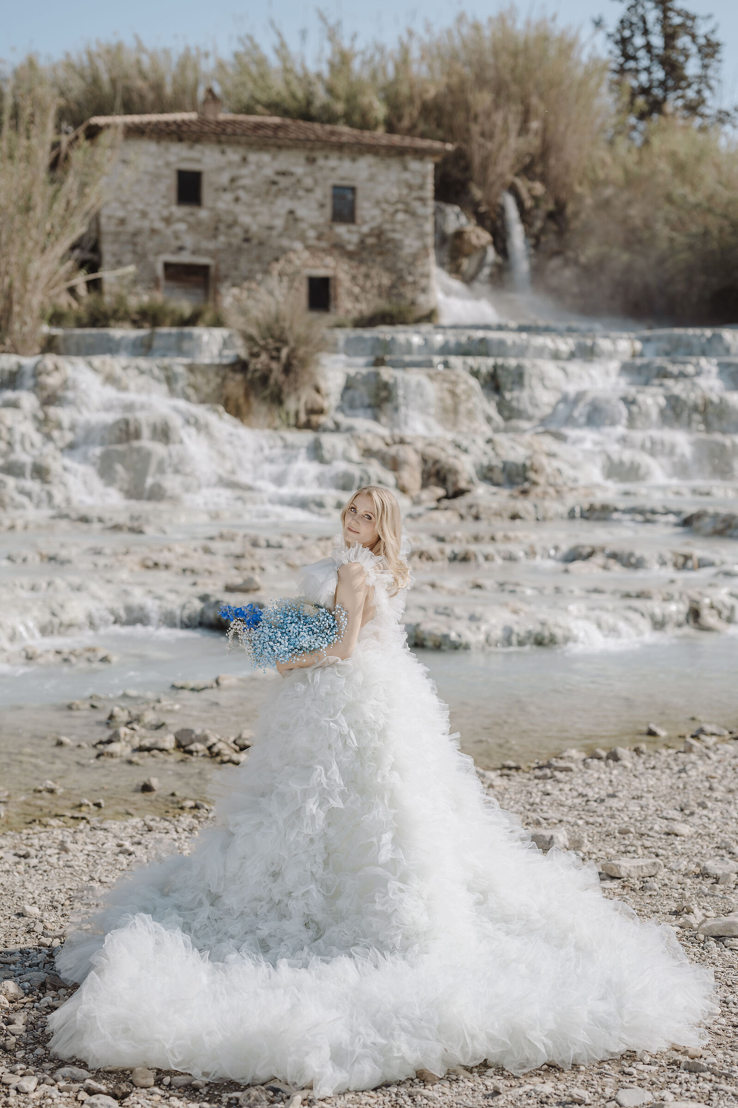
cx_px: 369
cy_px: 554
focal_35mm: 50
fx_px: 1539
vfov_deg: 39.6
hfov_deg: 27.0
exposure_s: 1/2500
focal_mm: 50
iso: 50
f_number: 2.2
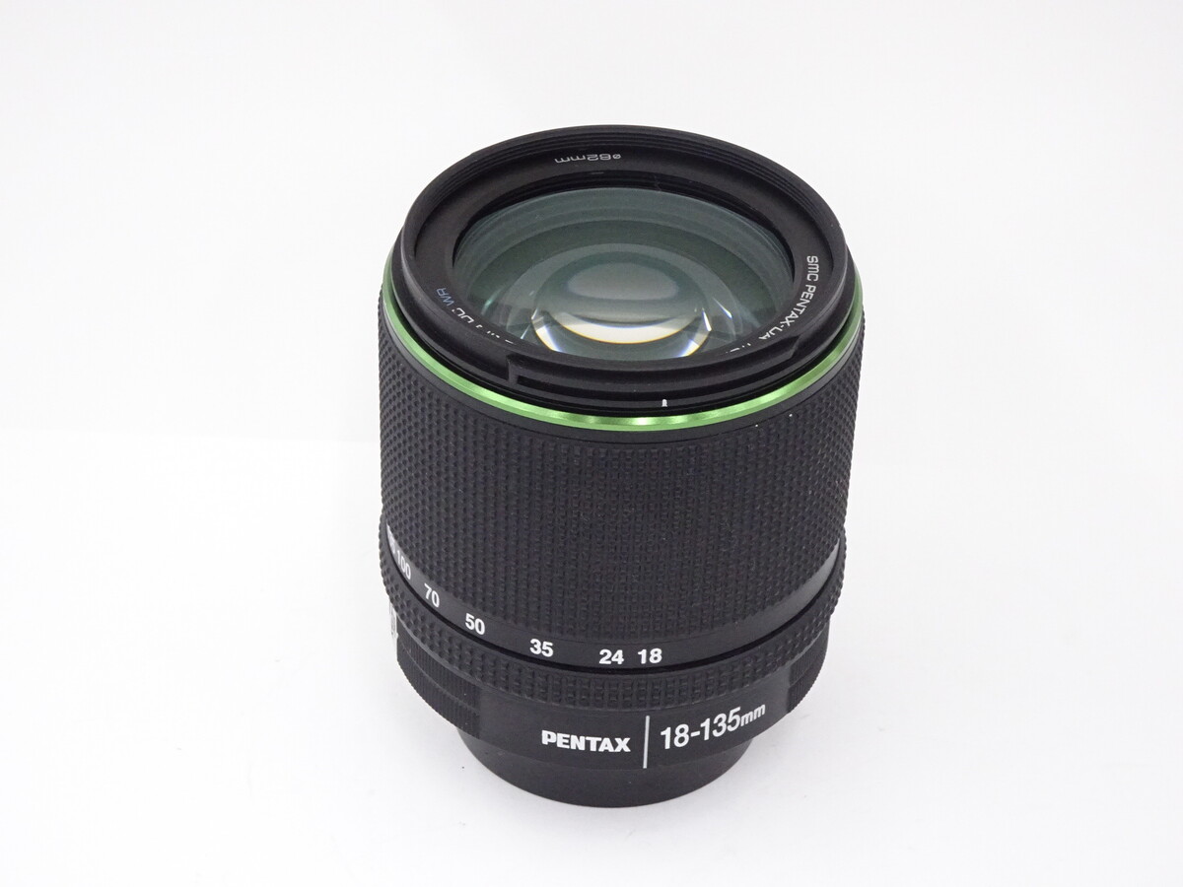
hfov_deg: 24.4
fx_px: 2734
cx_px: 592
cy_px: 444
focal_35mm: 80
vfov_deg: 18.4
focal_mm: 13.69
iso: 800
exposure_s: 1/80
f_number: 5
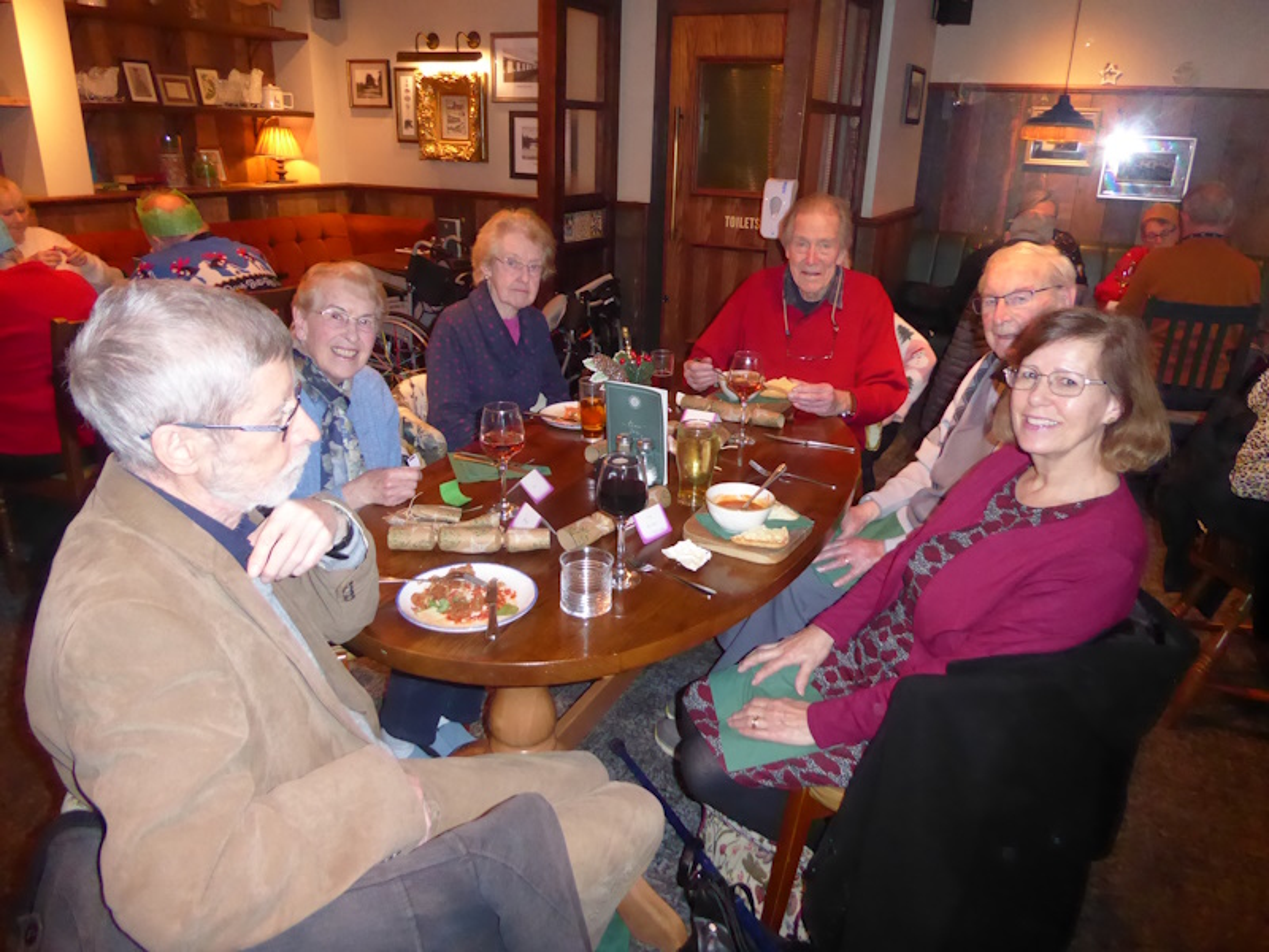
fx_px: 916
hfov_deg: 69.4
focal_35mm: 25
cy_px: 476
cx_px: 634
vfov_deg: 54.9
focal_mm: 4.3
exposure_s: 1/60
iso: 800
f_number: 3.3
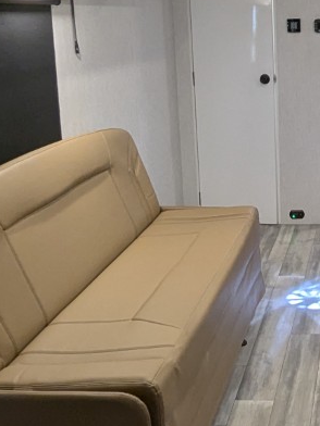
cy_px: 200
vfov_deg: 33.8
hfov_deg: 24.1
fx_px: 703
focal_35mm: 57
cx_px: 348
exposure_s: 1/50
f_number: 2.2
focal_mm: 2.35
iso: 212
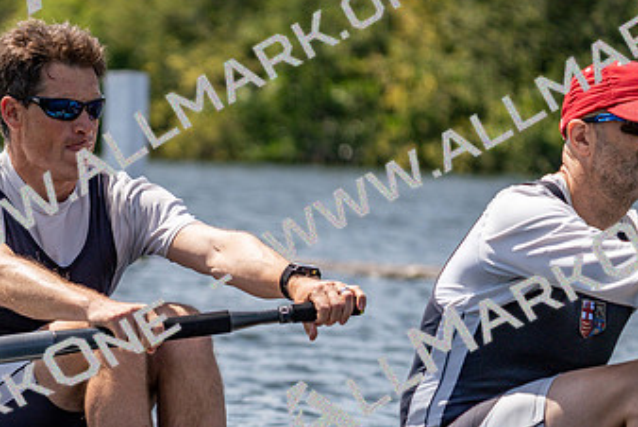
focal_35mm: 343
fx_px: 6084
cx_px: 125
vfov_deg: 4.0
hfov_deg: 6.0
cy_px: 292
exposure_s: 1/2000
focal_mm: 200
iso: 250
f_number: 5.6
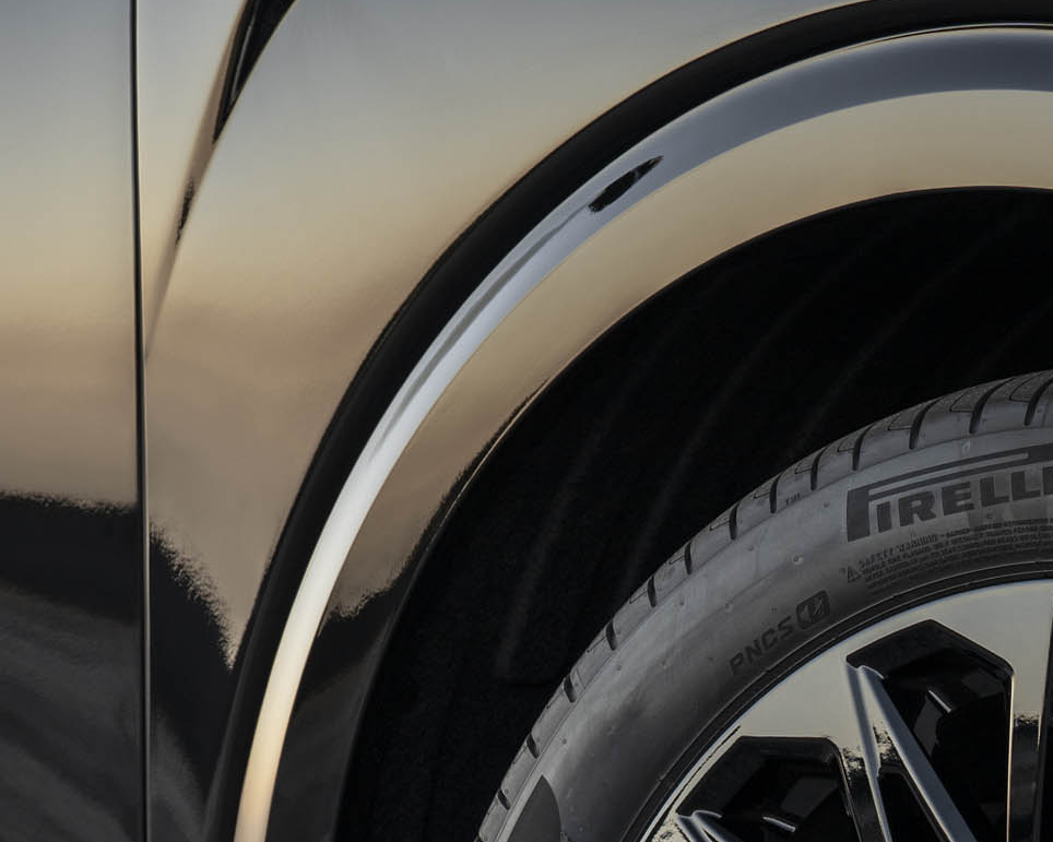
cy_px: 1077
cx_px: 1079
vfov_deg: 3.8
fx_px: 12776
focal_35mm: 410
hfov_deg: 4.7
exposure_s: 1/40
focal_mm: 130
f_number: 5
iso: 100
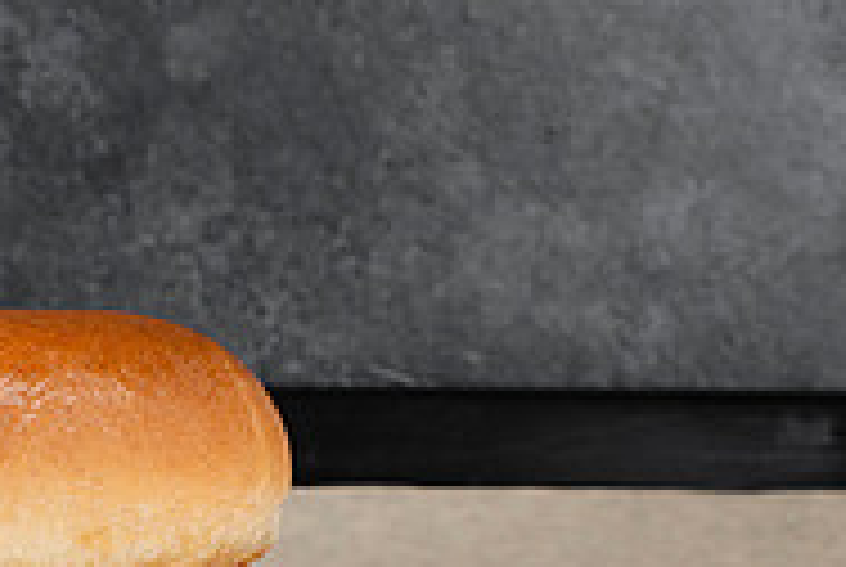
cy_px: 799
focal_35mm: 157
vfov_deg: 8.6
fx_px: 3695
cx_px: -104
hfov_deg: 12.8
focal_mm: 50
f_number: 14
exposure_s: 1/200
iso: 250
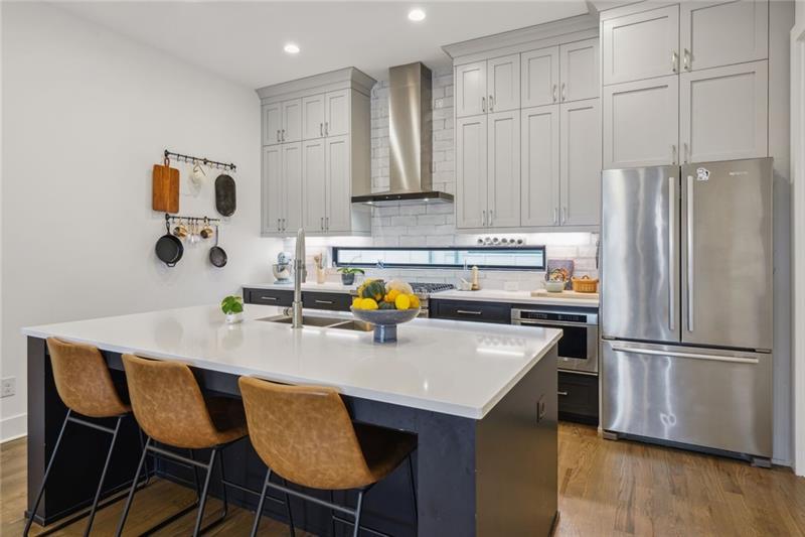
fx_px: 447
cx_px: 402
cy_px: 268
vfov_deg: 61.9
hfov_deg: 84.0
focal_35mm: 20
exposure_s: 1/2
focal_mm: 20
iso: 400
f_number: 11
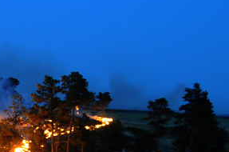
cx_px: -89
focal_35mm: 150
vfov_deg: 9.0
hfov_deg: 13.1
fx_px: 952
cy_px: 166
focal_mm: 28
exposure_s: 1/5
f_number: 4
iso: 400
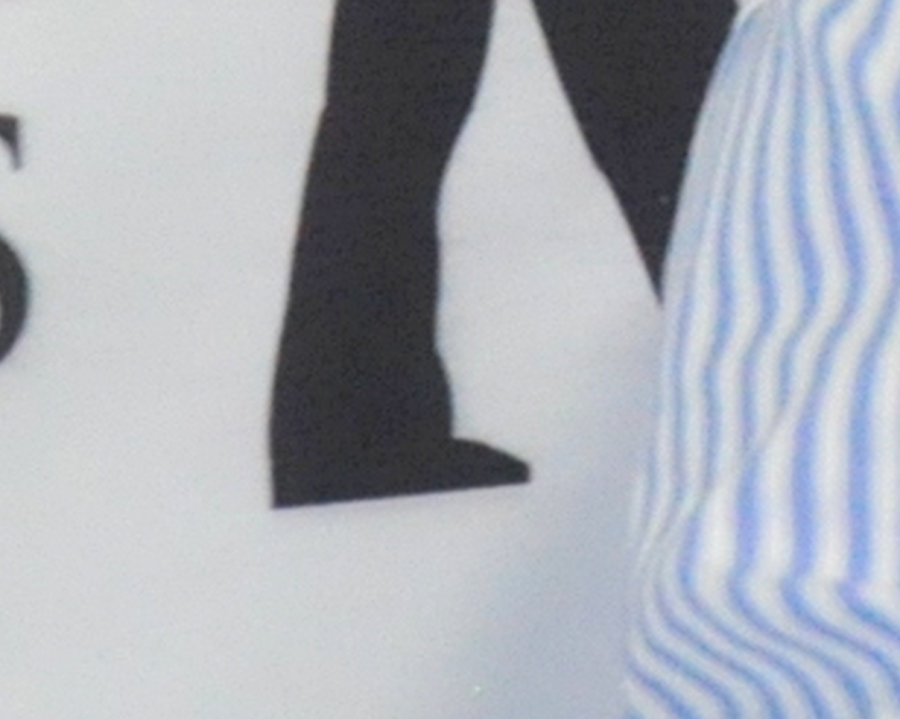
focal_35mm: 509
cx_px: 2583
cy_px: -360
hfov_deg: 3.7
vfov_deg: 3.0
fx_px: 13549
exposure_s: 1/60
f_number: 5.6
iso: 3200
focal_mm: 52
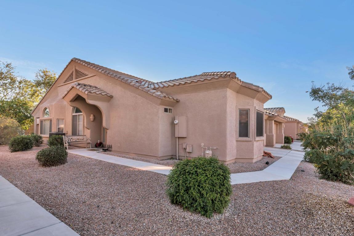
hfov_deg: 90.0
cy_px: 118
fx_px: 177
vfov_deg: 67.4
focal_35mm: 18
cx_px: 177
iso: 400
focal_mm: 18
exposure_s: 1/320
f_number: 9
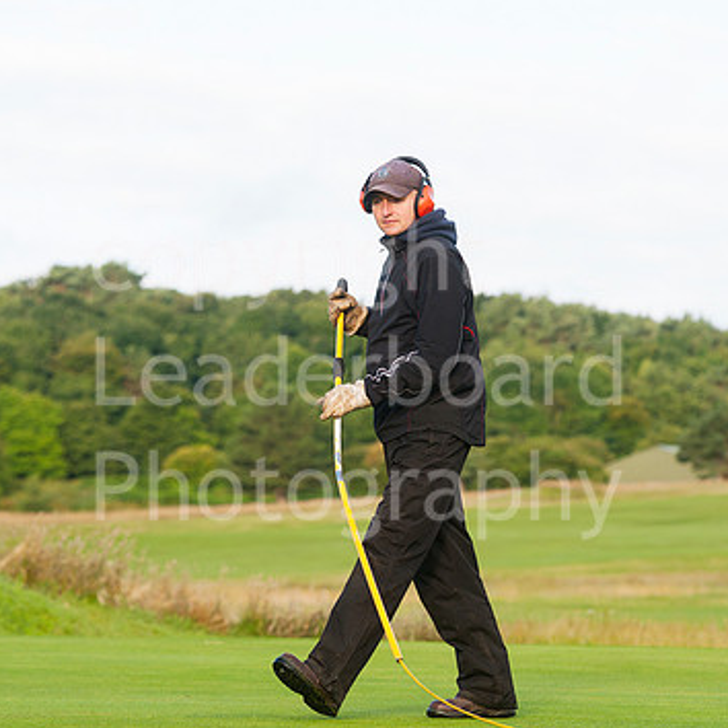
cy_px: 391
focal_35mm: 188
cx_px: 362
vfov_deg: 9.3
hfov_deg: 9.3
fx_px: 4473
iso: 500
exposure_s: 1/500
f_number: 5.6
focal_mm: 135
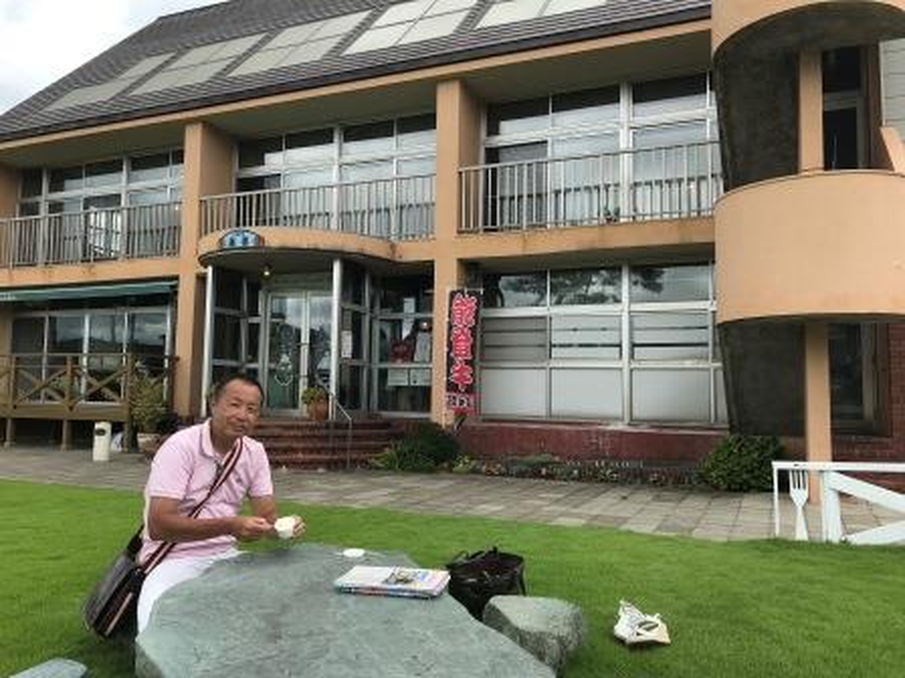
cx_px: 452
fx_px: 732
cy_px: 339
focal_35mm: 28
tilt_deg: +4.5
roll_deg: -1.5
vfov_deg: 49.7
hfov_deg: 63.4
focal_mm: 3.99
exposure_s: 1/709
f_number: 1.8
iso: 20
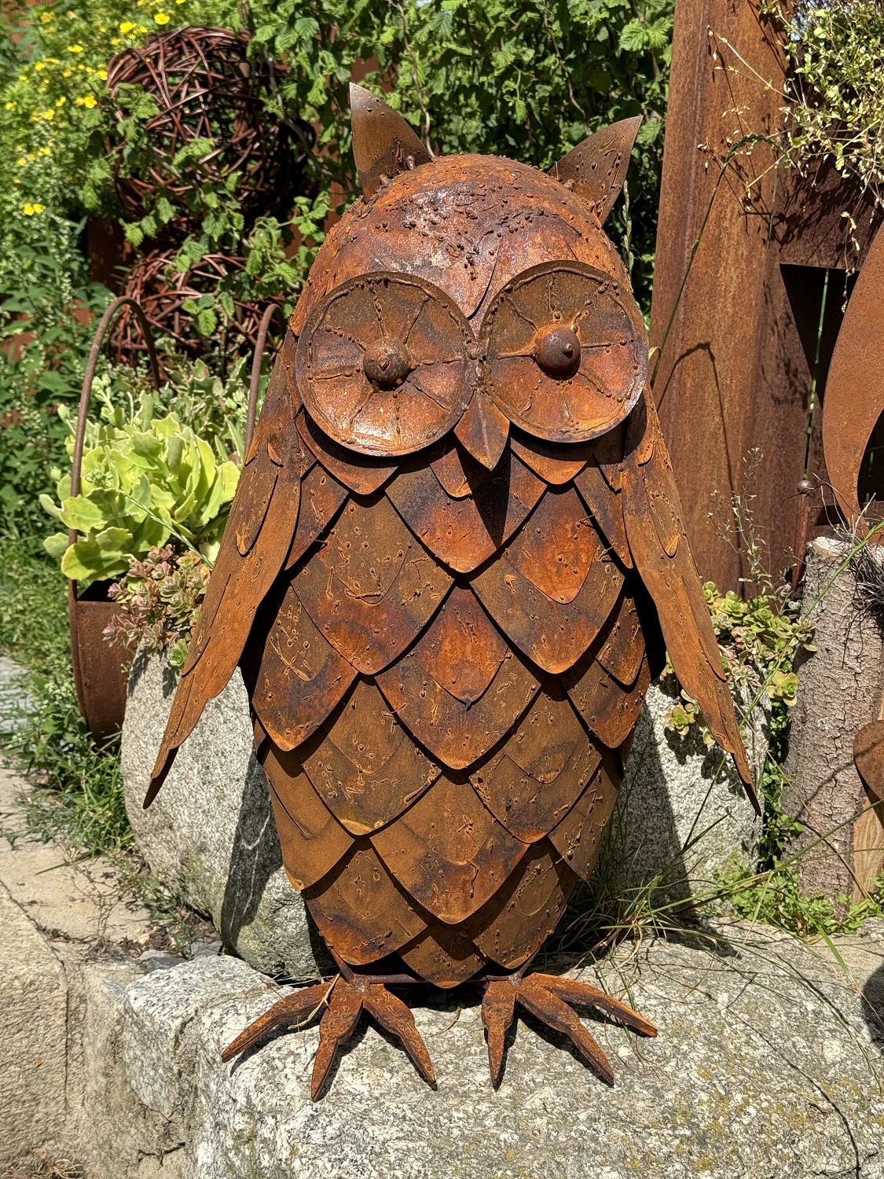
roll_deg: -2.7
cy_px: 590
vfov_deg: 39.7
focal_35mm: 48
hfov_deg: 30.3
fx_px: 1634
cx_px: 442
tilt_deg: -11.7
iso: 64
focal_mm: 6.76
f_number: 1.78
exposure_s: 1/2959
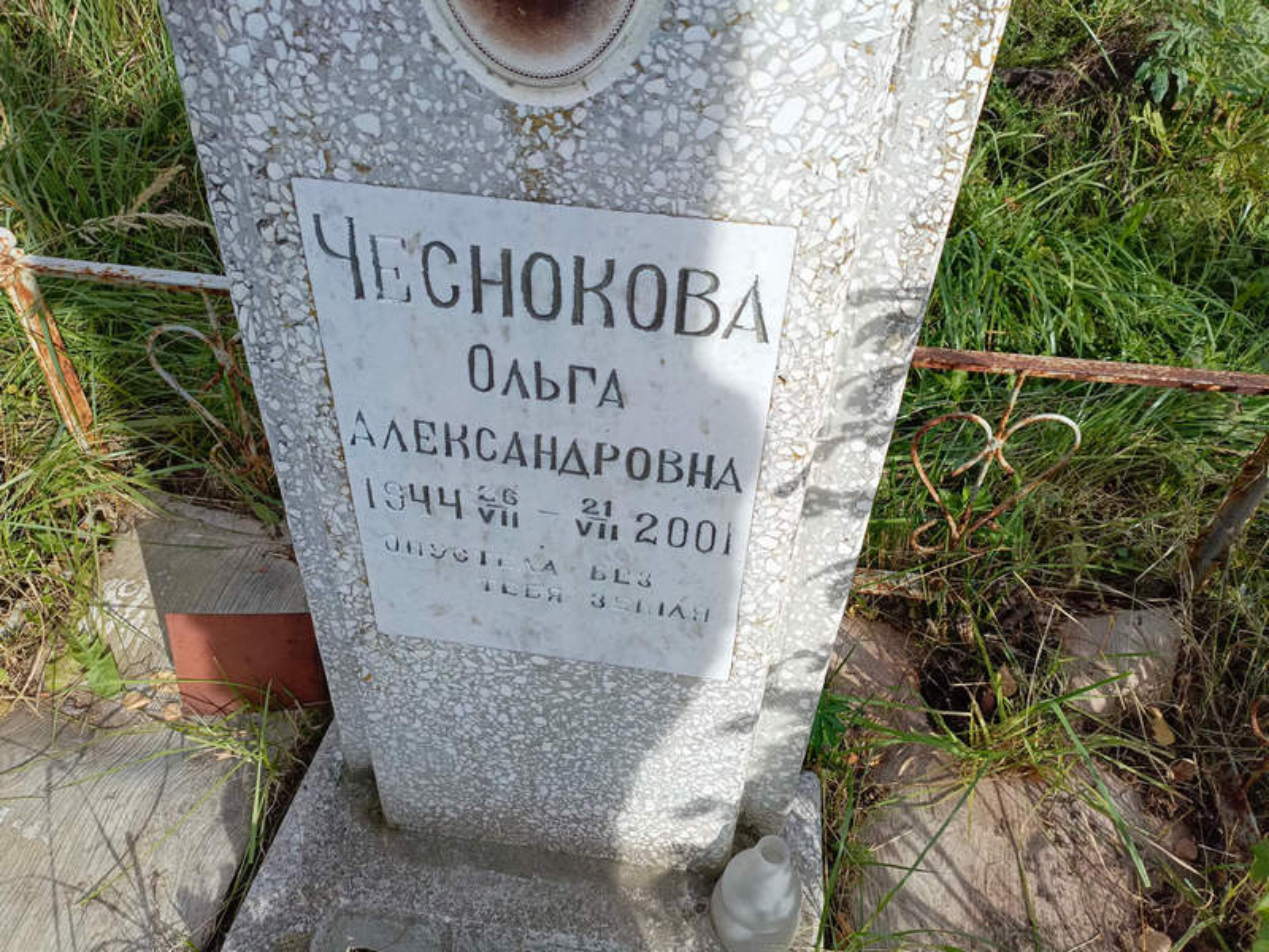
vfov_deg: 54.9
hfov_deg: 69.4
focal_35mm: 25
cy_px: 476
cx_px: 634
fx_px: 916
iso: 114
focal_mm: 4.76
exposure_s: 1/992
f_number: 1.69
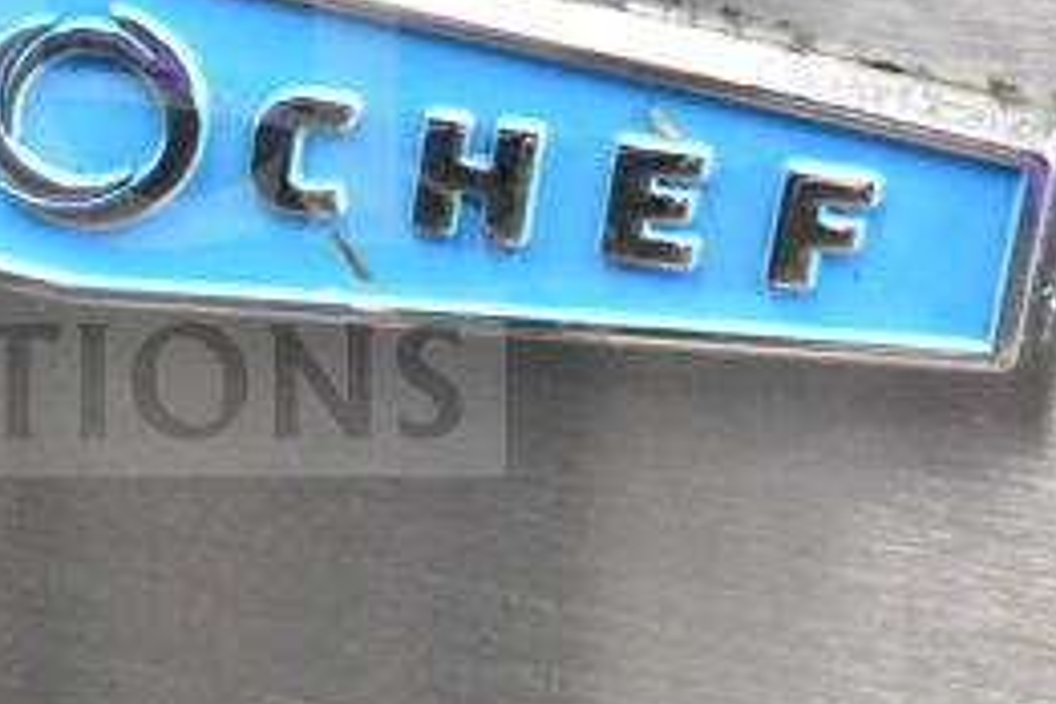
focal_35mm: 193
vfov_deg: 7.1
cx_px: 49
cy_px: 156
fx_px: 5666
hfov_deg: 10.6
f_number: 5.6
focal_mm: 55
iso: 25600
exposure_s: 1/100
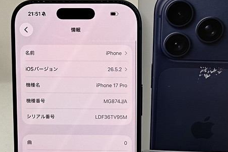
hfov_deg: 39.5
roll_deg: +0.4
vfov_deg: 26.9
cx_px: 130
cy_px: 101
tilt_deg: -28.3
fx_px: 317
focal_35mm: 50
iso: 40
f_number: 2.2
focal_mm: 2.22
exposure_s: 1/165
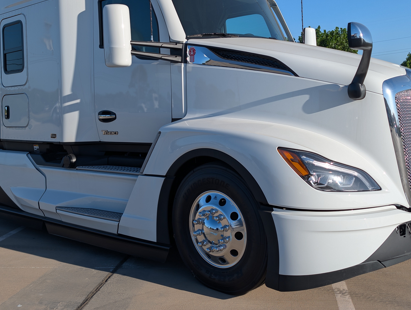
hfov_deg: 45.7
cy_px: 91
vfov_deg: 34.7
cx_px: 193
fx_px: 487
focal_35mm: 41
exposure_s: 1/1852
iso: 23
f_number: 1.68
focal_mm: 6.9
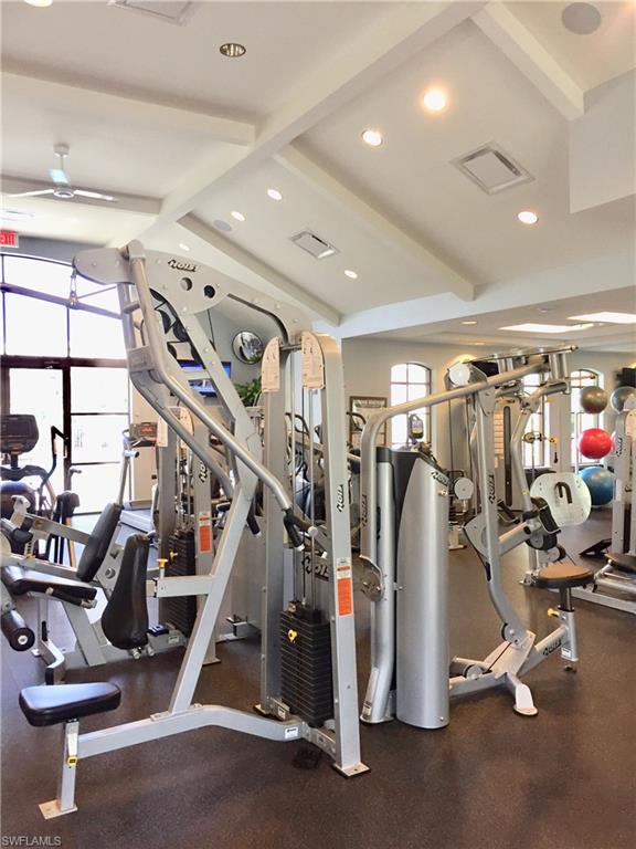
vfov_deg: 61.7
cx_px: 318
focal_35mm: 29
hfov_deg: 48.2
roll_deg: +0.7
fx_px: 710
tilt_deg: +0.5
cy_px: 424
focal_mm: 4.15
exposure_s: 1/30
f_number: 2.2
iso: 50
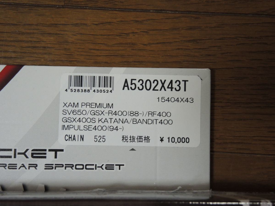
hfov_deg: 38.2
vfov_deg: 29.1
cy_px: 103
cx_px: 138
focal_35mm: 50
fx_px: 397
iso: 400
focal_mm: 11
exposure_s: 1/30
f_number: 2.8
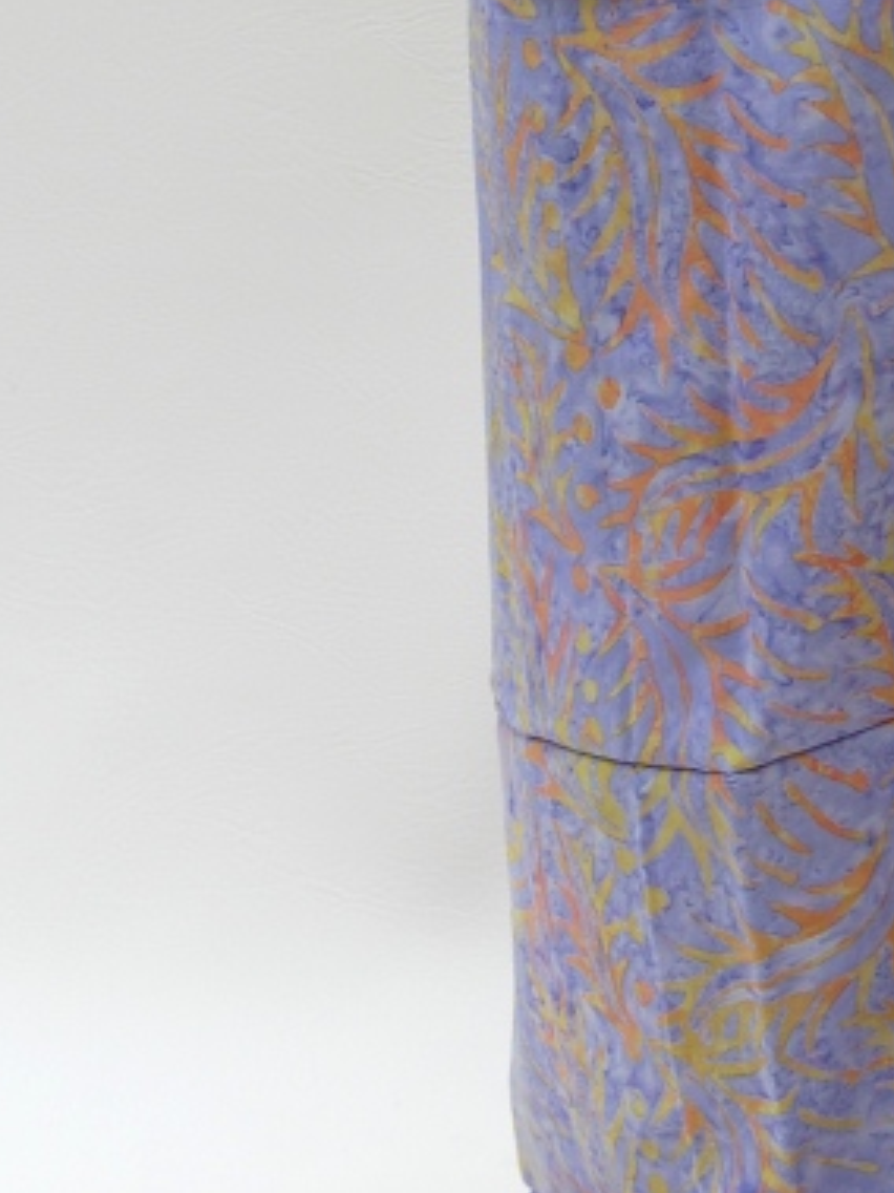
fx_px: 4696
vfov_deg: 14.3
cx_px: 922
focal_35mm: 136
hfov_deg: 10.8
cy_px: 120
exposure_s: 1/160
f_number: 6.3
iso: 200
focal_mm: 35
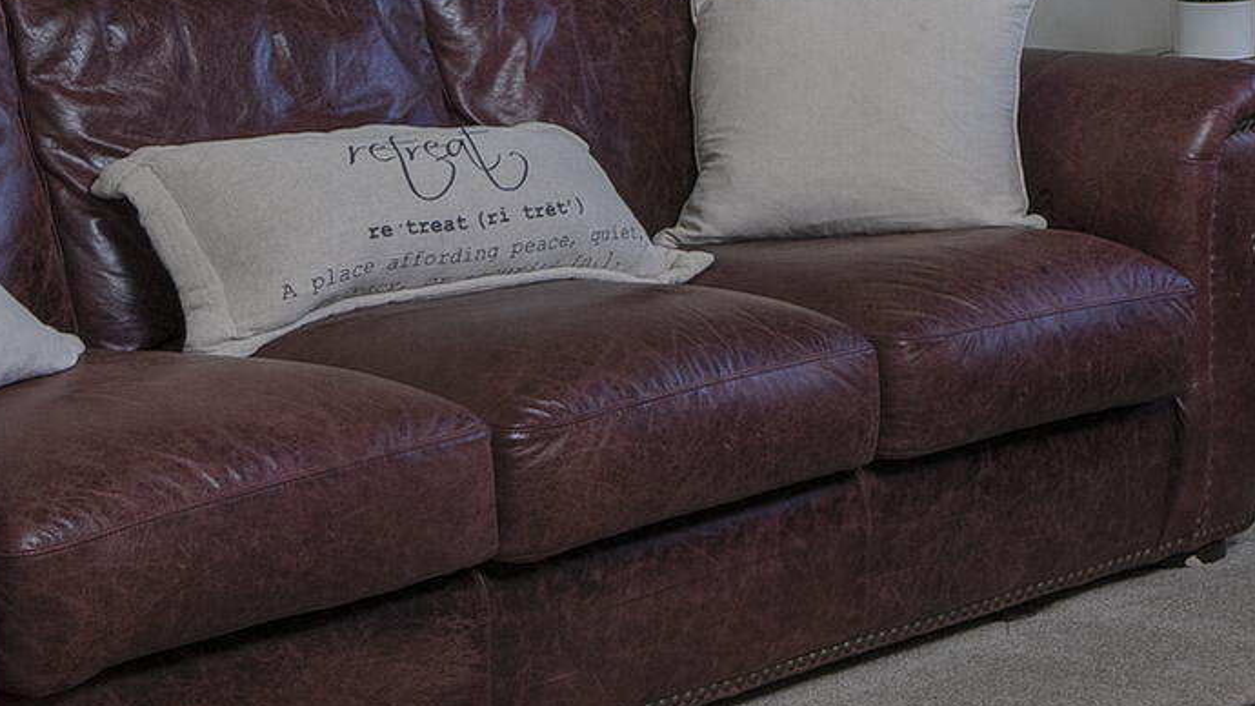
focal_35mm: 102
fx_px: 3394
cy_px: -324
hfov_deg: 20.1
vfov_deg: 11.4
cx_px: 1359
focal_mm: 24
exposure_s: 1/100
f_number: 7.1
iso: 200
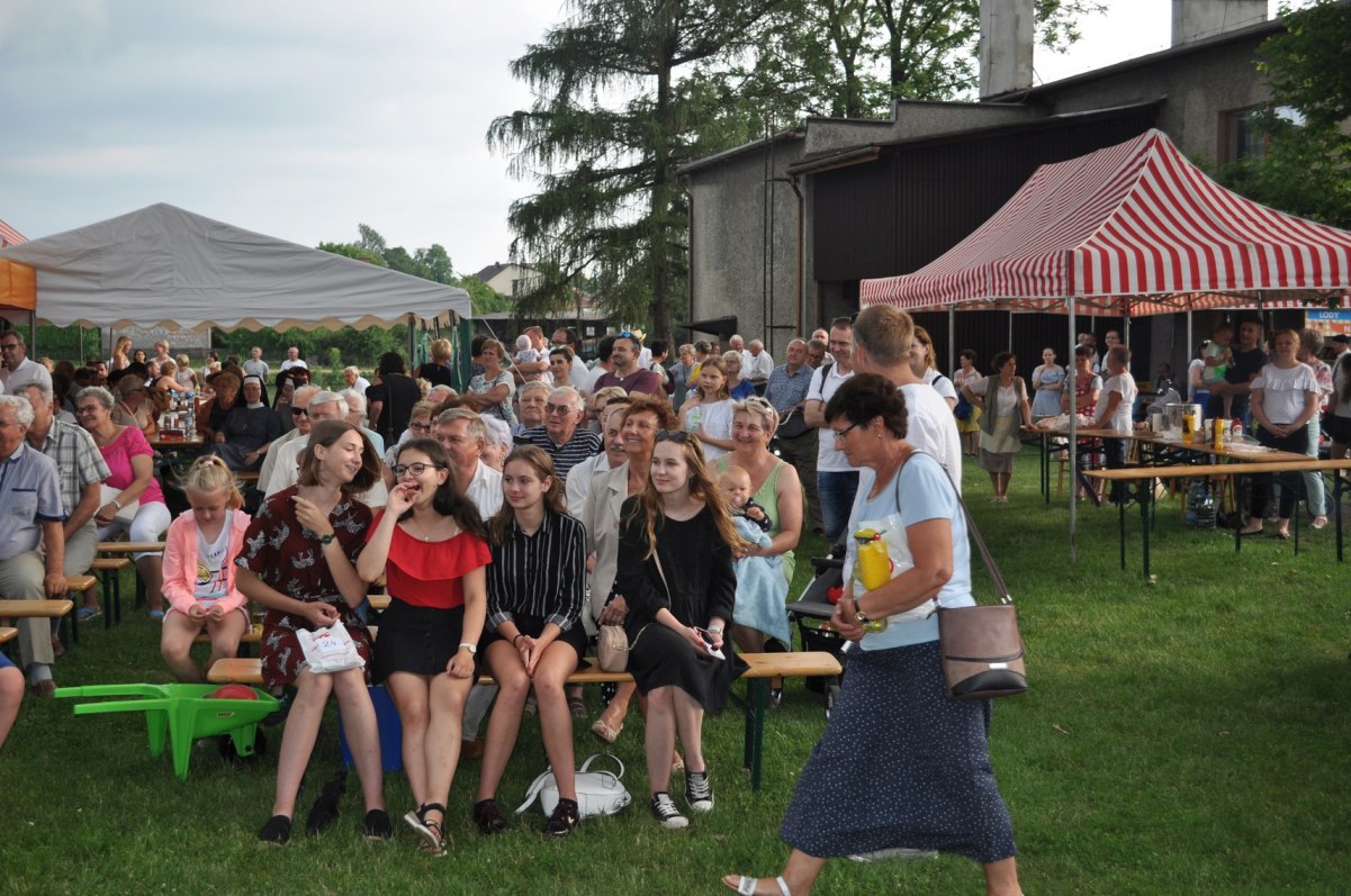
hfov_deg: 41.2
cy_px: 448
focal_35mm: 48
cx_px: 676
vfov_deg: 28.0
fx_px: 1799
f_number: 4.8
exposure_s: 1/200
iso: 220
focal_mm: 32
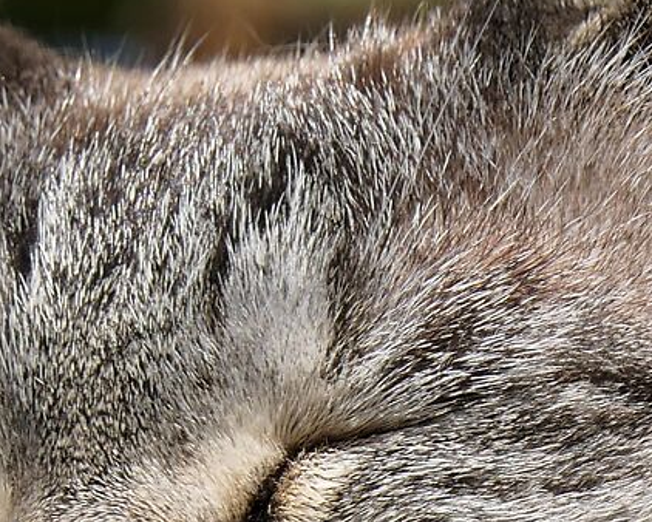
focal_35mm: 2133
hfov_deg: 0.9
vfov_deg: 0.7
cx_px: 705
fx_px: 41179
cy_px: 426
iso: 125
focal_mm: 147.1
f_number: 4.5
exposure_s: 1/800
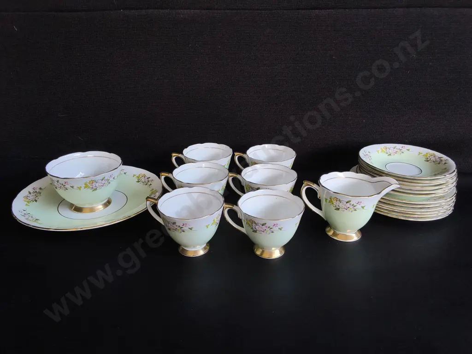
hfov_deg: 65.3
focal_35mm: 27
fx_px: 368
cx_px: 236
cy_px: 177
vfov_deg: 51.4
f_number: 2
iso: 160
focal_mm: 2.87
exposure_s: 1/100
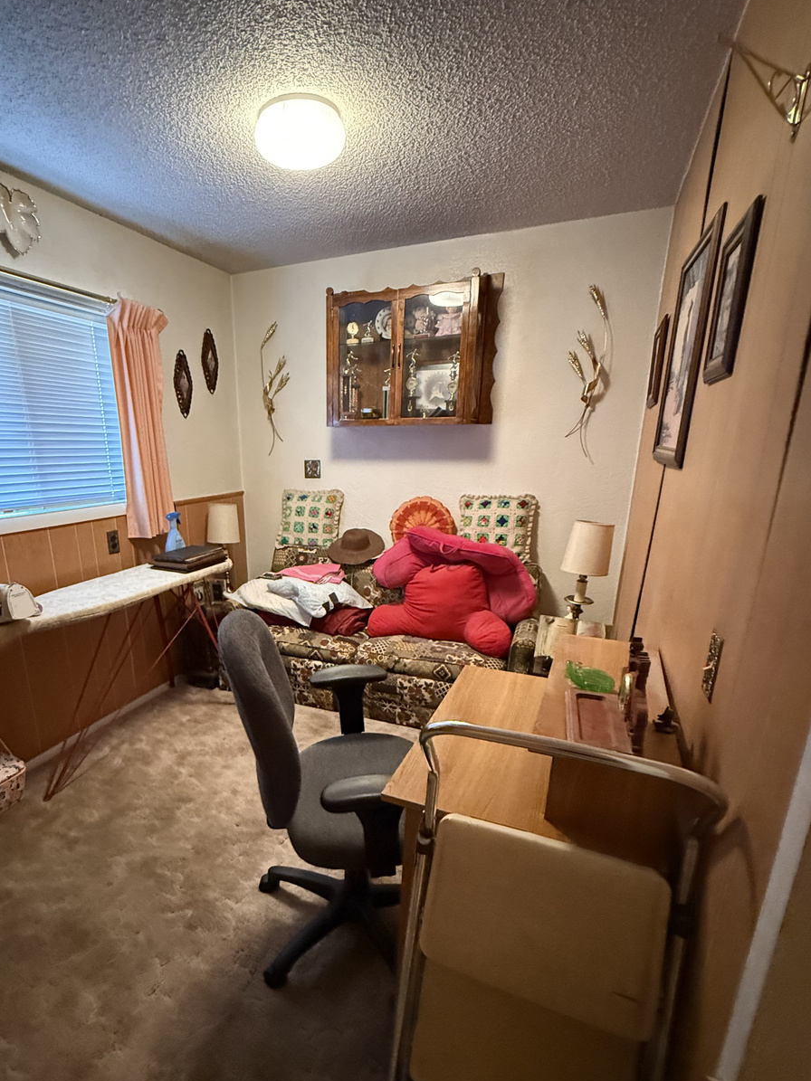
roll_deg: +1.2
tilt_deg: -16.6
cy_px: 623
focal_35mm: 18
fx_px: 562
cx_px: 319
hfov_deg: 70.7
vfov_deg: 87.1
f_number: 2.2
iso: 1250
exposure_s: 1/40
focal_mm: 2.22
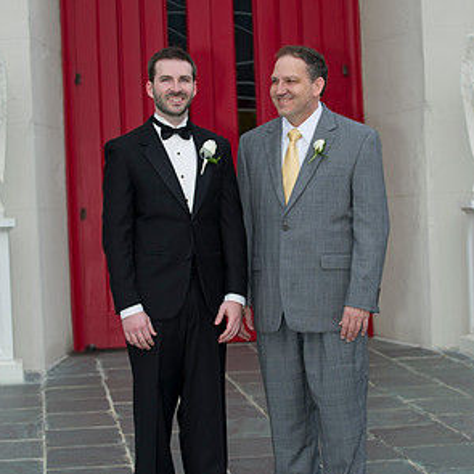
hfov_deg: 17.2
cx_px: 237
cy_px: 230
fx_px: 1565
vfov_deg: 17.2
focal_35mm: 101
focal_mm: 78
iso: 200
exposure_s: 1/125
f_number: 4
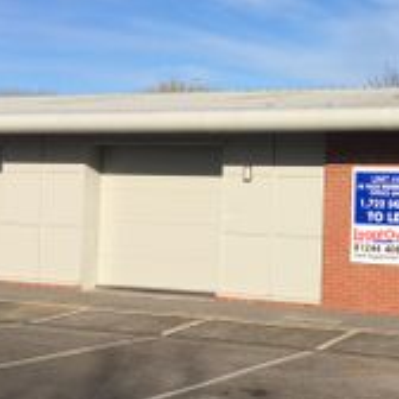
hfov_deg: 26.9
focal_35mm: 61
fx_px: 795
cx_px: 380
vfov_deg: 28.1
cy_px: 164
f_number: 2.2
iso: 32
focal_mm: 4.15
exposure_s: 1/2933
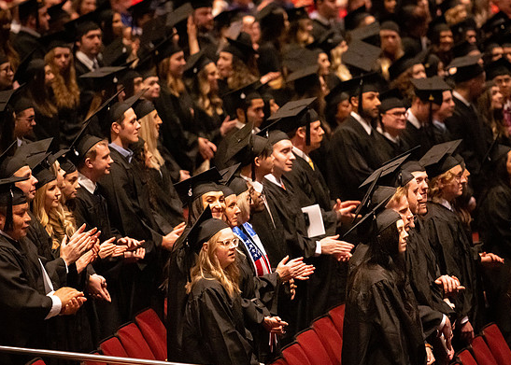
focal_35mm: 267
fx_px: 3876
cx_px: 283
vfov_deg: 5.4
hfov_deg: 7.5
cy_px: 145
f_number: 2.8
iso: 6400
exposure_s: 1/200
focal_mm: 200
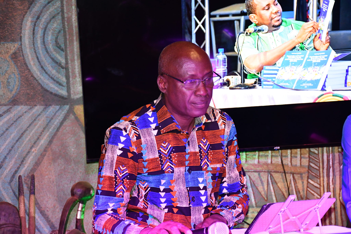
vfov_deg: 13.8
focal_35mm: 99
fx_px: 965
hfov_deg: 20.6
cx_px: 176
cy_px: 117
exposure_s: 1/60
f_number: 5
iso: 2800
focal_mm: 66
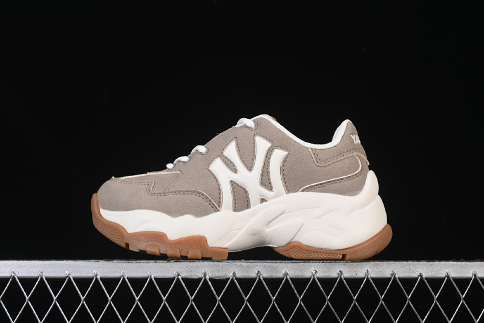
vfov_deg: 18.2
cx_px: 242
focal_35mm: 75
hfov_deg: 27.0
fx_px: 1008
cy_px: 162
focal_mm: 50
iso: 160
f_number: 8
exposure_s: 1/80
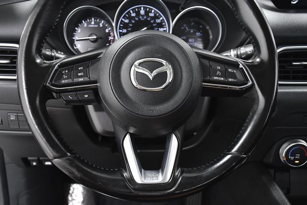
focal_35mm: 45
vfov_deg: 29.9
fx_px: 384
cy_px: 102
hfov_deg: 43.6
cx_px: 154
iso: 2500
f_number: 4.5
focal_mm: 30
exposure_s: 1/160
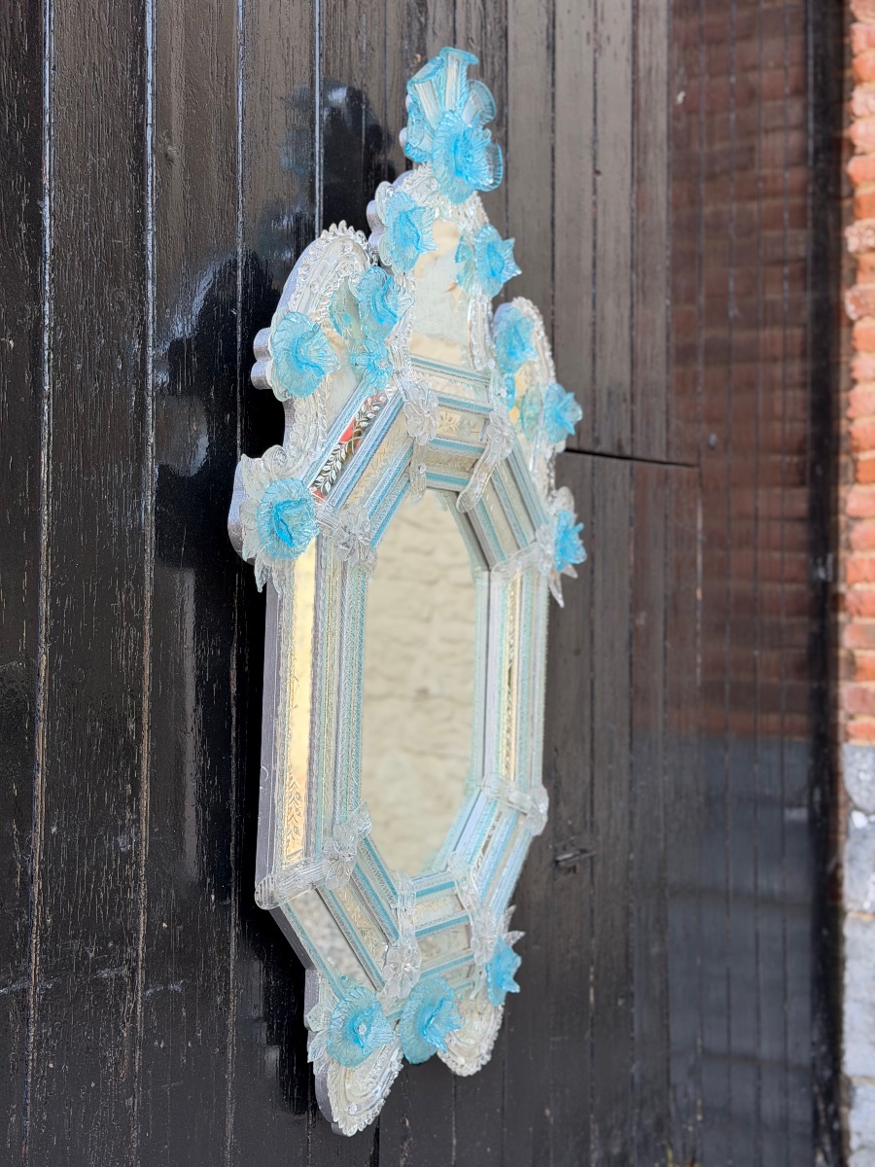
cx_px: 438
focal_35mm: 48
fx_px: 1618
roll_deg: -0.9
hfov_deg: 30.3
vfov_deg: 39.7
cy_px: 584
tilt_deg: +1.2
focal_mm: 6.76
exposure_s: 1/206
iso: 64
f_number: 1.78
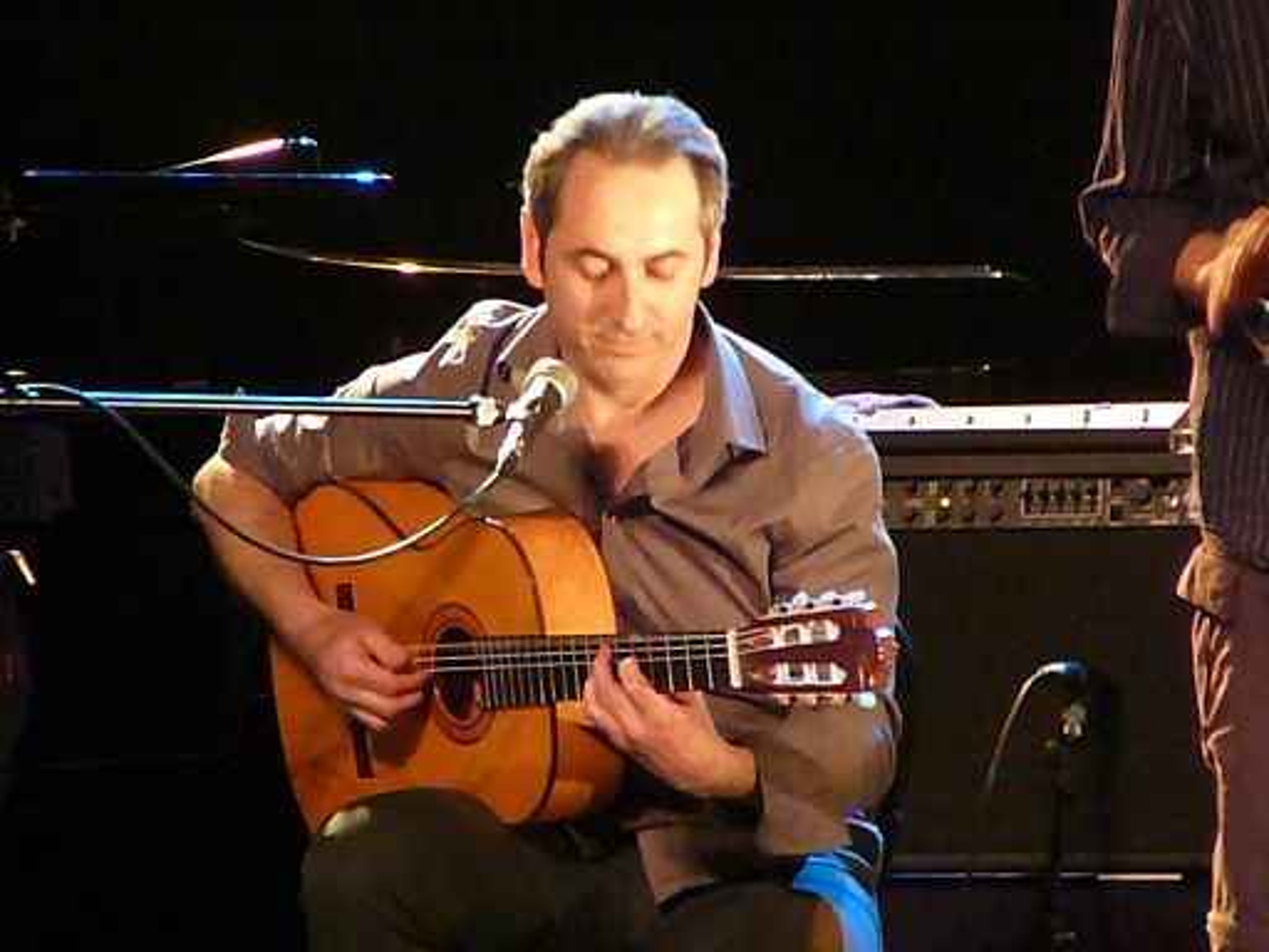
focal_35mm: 328
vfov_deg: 4.5
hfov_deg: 6.0
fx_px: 12024
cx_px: 634
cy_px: 476
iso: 1600
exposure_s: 1/30
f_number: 4.2
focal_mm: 48.8
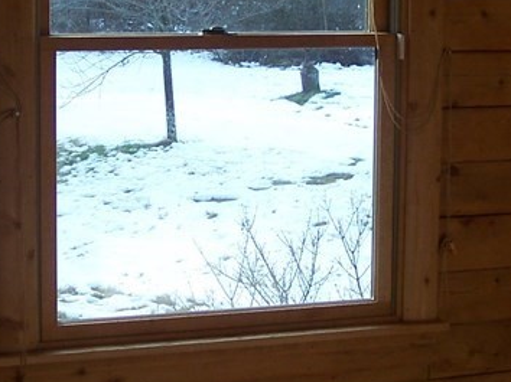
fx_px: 1623
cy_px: 123
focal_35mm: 110
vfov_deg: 13.4
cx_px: 256
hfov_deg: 17.9
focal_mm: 6.3
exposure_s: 1/250
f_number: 2.8
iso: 80
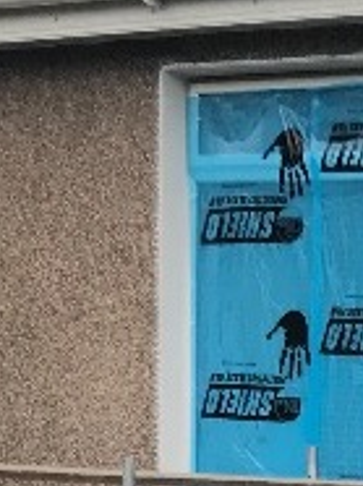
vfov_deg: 10.0
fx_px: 2537
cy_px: 1011
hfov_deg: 8.1
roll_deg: -0.3
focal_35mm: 181
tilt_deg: -14.2
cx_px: 410
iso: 20
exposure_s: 1/634
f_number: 1.8
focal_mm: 3.99
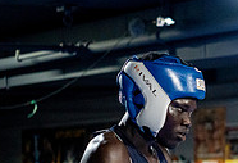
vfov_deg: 7.3
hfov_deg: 10.3
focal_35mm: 188
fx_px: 1252
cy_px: 225
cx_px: 405
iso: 5000
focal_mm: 50
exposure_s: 1/1000
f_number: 2
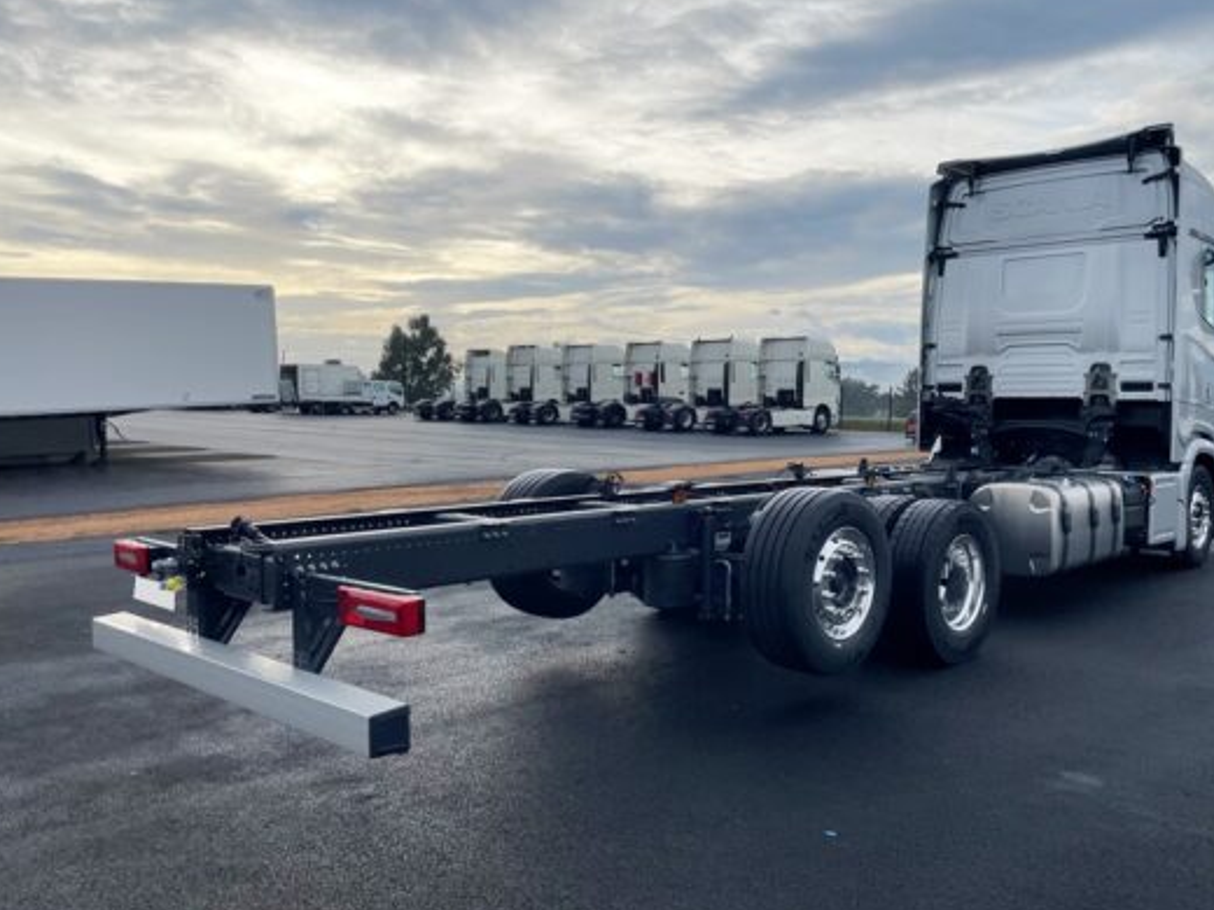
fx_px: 1052
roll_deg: +0.6
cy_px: 460
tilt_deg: +0.6
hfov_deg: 59.9
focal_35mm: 30
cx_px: 663
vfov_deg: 46.8
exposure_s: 1/1182
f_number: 1.6
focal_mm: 4.2
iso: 32
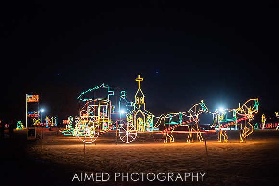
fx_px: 392
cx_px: 140
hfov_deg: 39.2
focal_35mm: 51
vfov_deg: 26.7
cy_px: 93
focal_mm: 50
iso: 2500
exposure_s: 1/250
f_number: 1.4
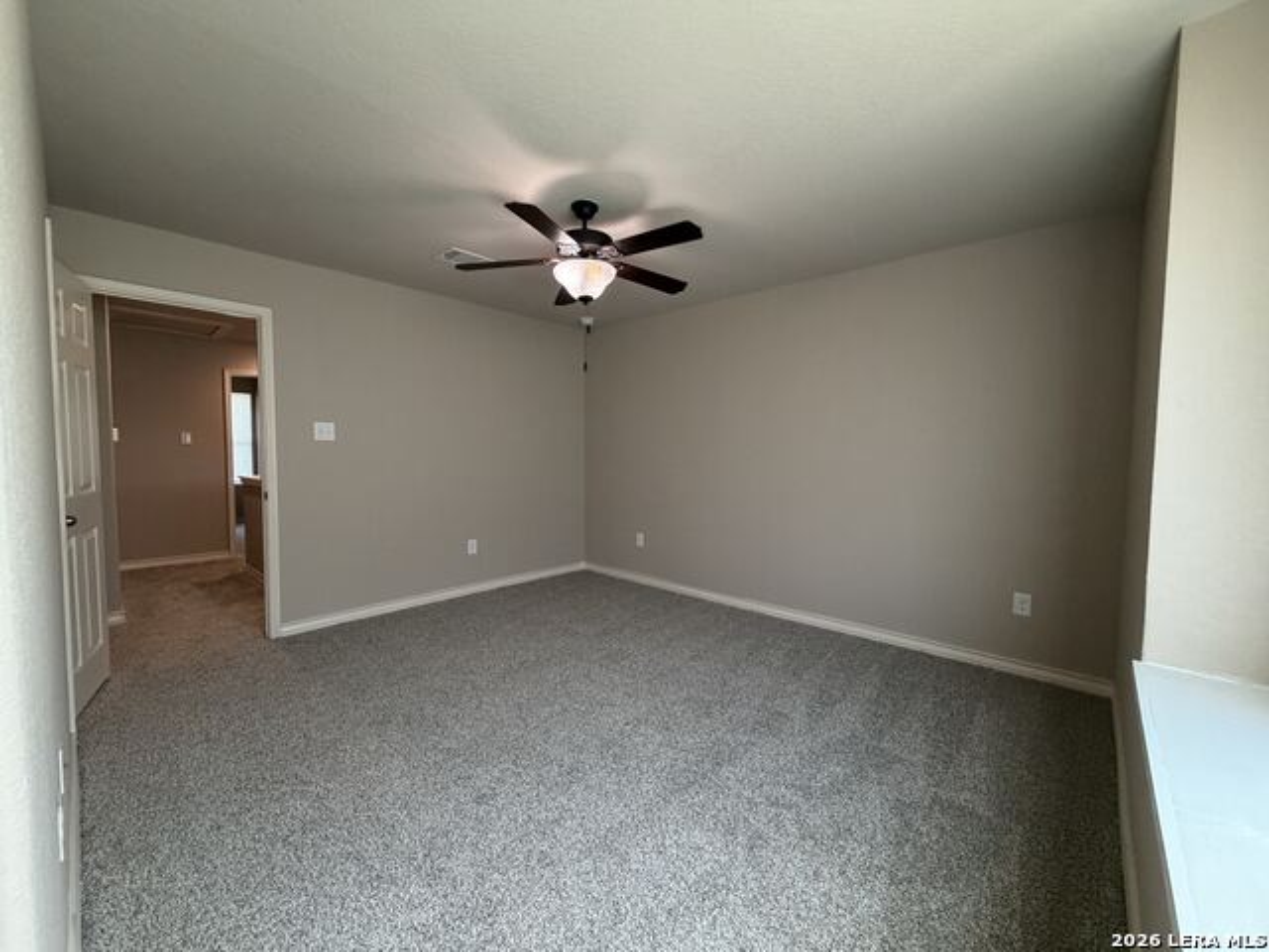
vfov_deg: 85.7
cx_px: 634
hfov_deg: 102.1
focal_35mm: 14
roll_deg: -0.7
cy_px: 476
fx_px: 513
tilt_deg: -2.2
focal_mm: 2.22
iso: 250
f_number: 2.2
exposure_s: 1/120
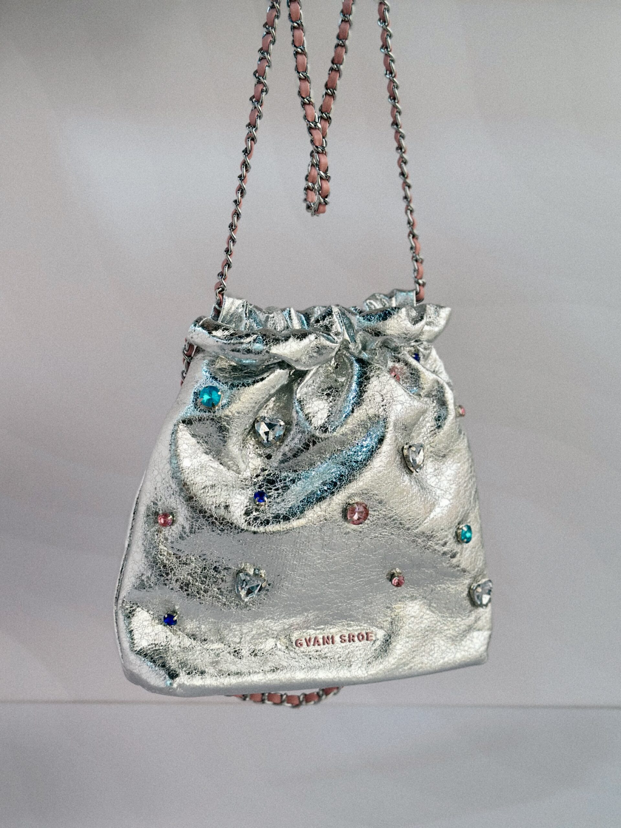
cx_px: 310
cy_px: 414
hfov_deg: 30.3
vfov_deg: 39.7
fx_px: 1148
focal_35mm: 48
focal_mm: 6.86
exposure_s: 1/121
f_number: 1.78
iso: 100
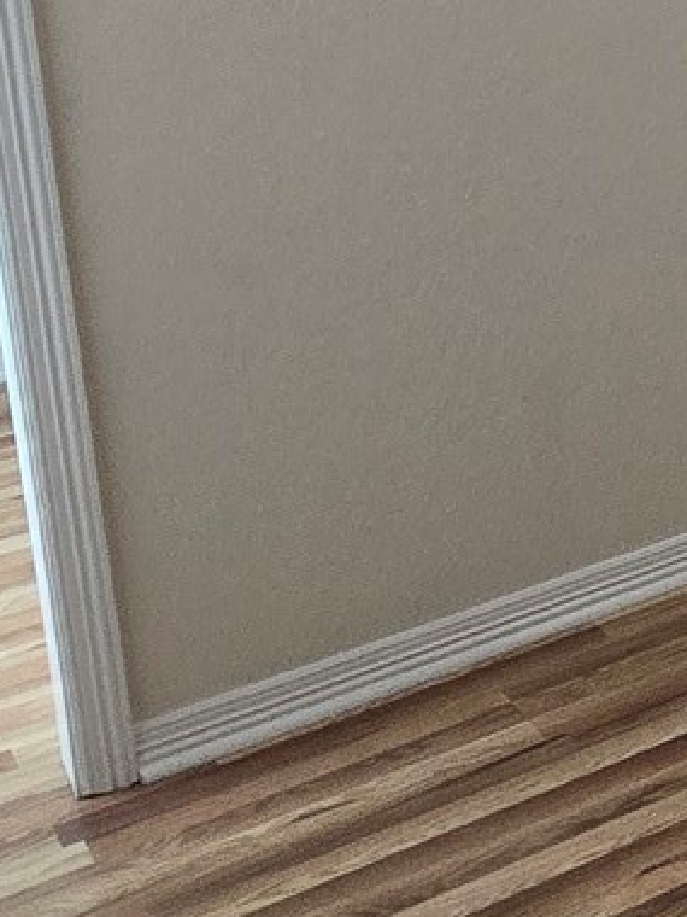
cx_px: 1429
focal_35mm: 70
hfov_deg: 15.8
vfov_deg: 25.8
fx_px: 1852
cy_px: -77
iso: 400
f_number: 2.2
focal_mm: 2.2
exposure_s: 1/60
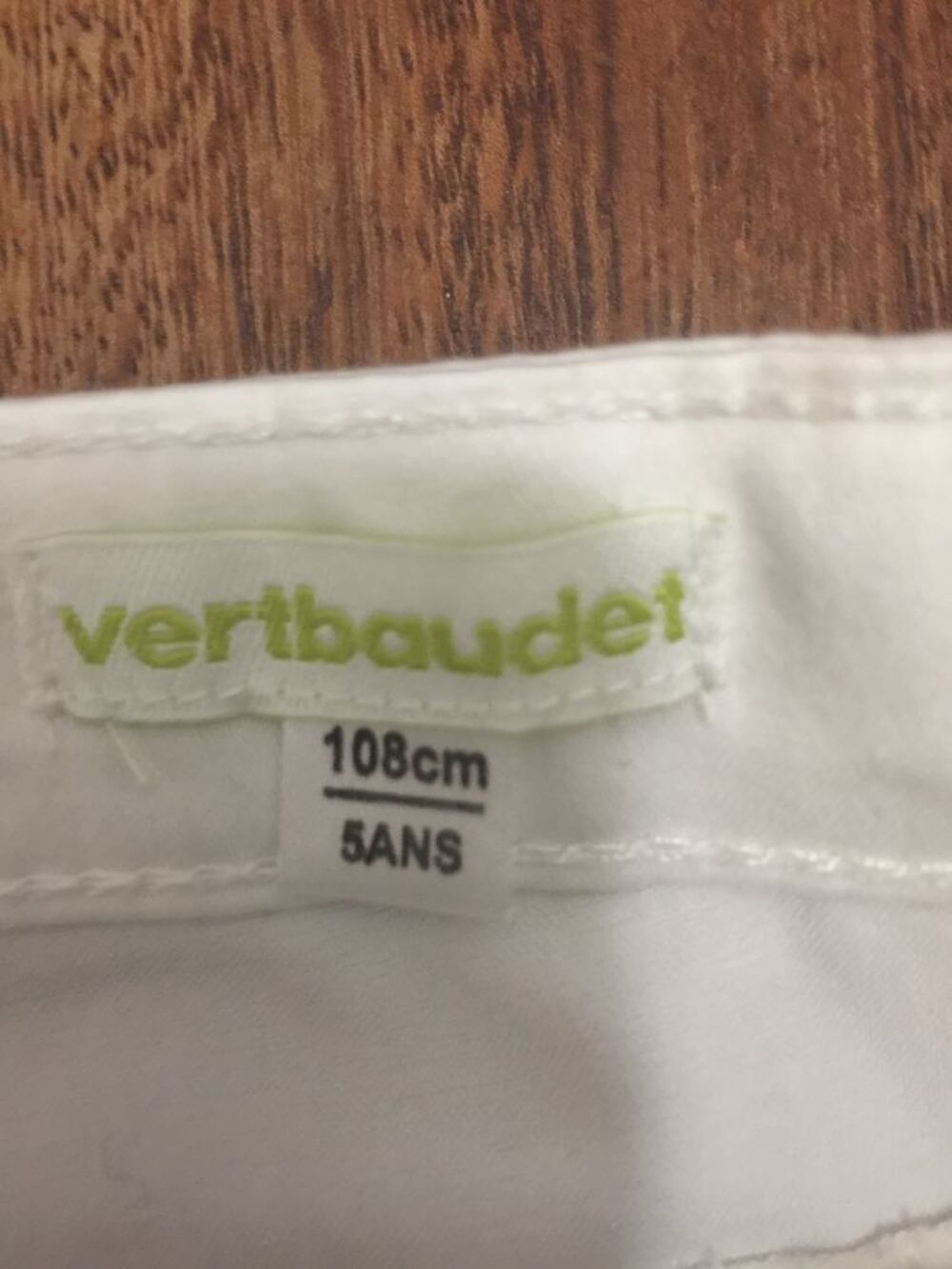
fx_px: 1063
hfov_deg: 48.2
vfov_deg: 61.7
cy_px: 634
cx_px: 476
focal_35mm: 29
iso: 125
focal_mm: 4.15
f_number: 2.2
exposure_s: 1/8
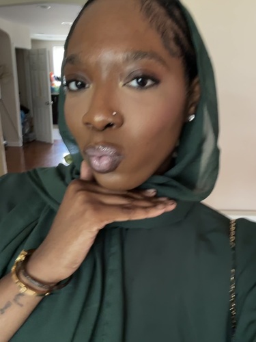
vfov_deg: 60.0
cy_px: 171
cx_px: 128
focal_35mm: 30
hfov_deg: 46.8
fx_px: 296
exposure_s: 1/30
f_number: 1.9
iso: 400
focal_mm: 2.69
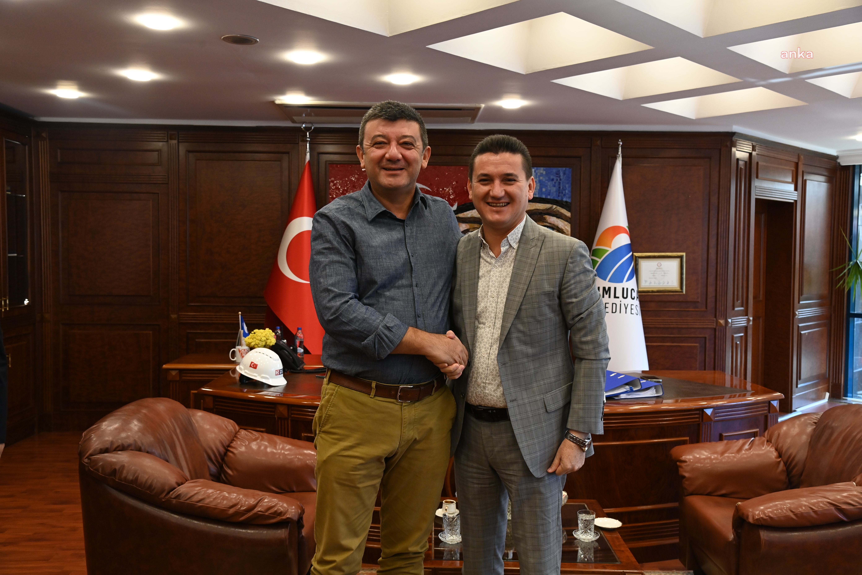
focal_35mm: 34
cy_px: 288
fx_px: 814
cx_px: 431
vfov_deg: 38.9
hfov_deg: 55.8
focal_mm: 34
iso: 2000
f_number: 6.3
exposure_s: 1/200
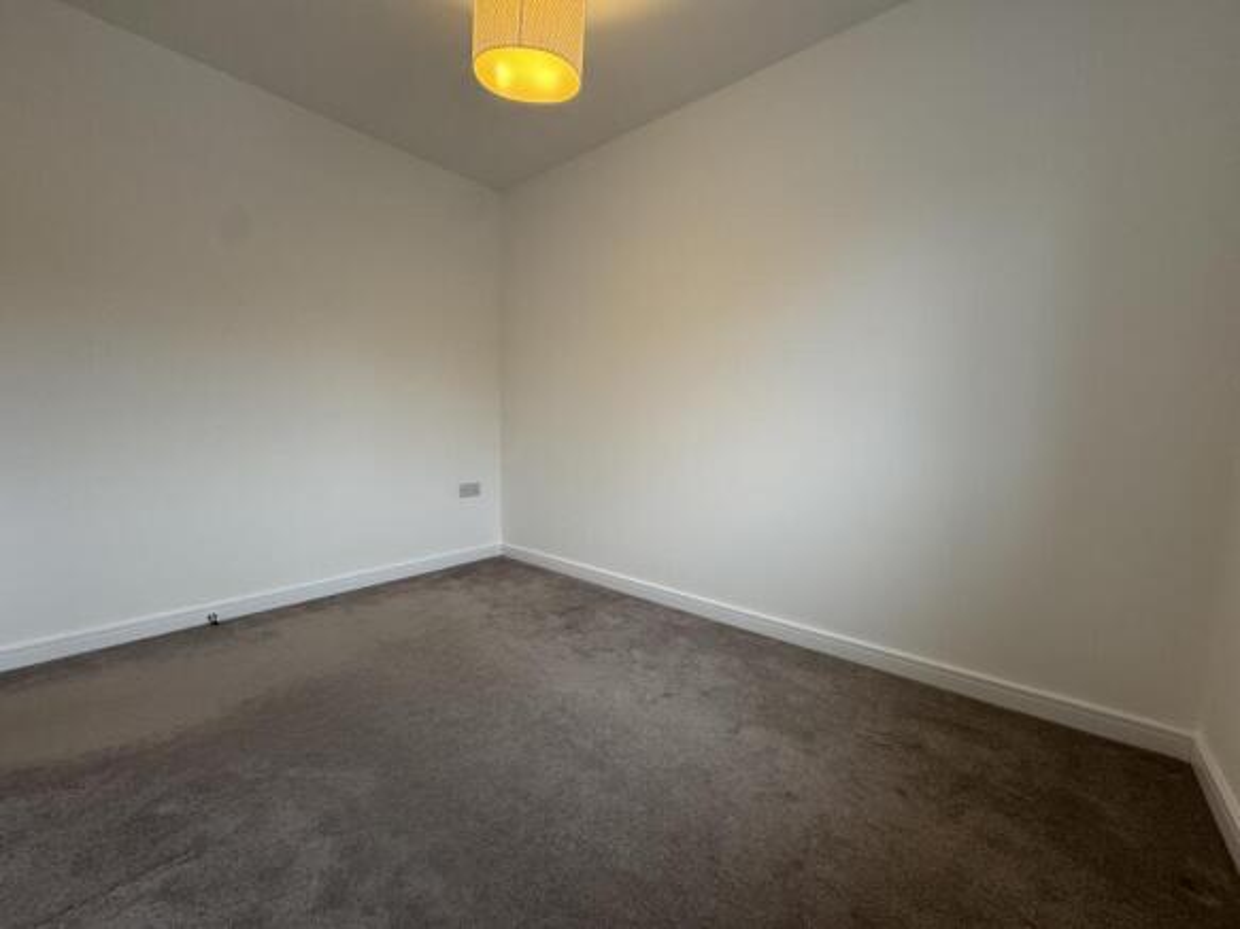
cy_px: 464
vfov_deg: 85.7
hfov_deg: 102.1
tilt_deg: -4.6
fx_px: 501
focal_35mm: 14
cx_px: 620
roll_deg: -0.9
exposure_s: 1/50
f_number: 2.2
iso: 200
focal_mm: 2.22
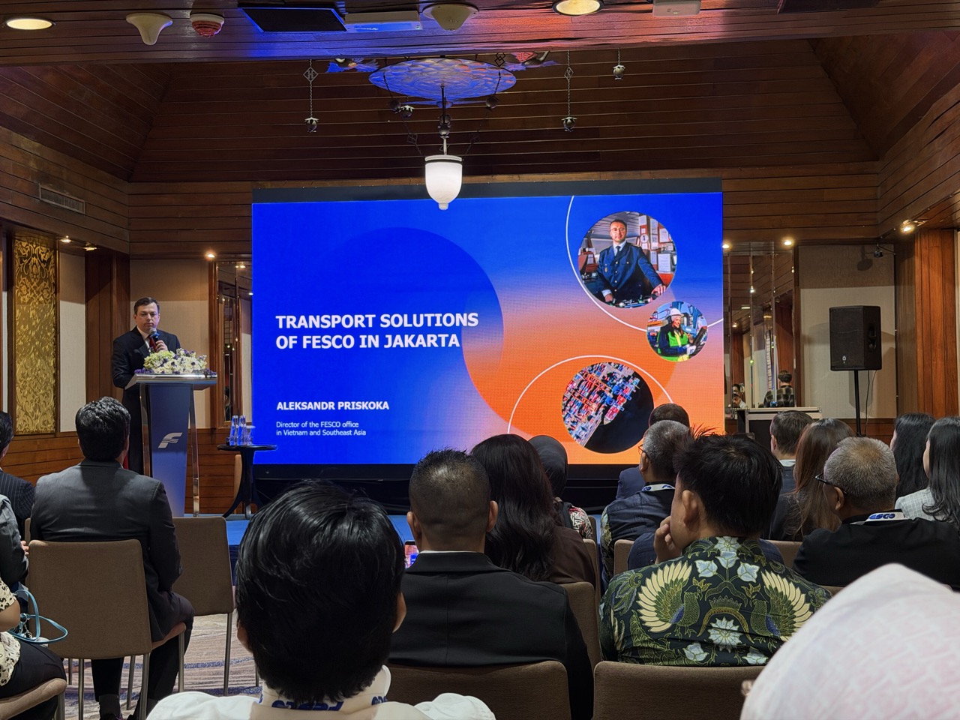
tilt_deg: +1.6
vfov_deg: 30.3
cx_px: 480
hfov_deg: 39.7
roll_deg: +0.5
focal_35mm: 48
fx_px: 1331
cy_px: 360
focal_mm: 6.76
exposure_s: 1/60
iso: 160
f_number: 1.78
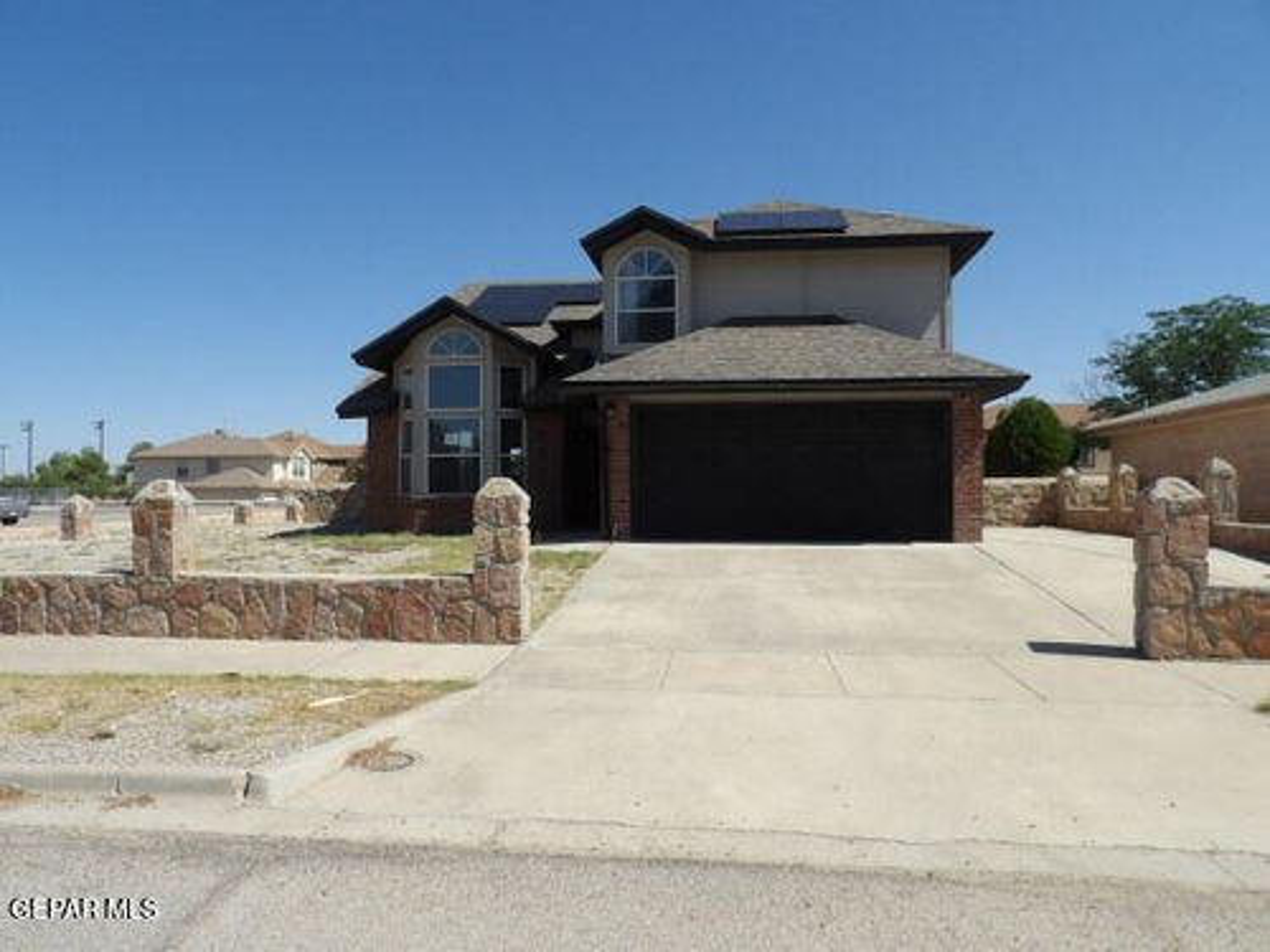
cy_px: 476
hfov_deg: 71.6
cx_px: 635
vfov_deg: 56.8
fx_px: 881
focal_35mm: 24
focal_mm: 4.3
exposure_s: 1/723
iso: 100
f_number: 4.6
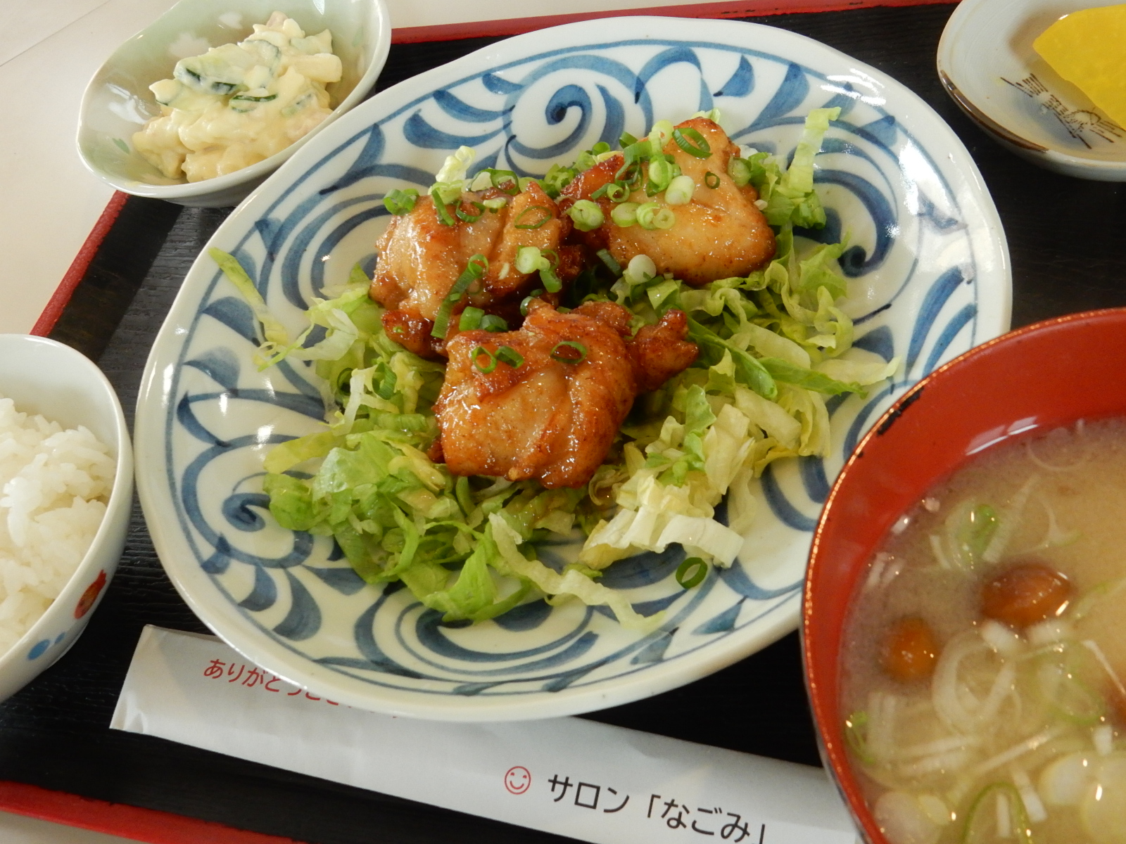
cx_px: 563
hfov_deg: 51.4
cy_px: 422
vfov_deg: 39.7
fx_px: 1171
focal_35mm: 36
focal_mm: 6.4
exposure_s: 1/50
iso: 400
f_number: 4
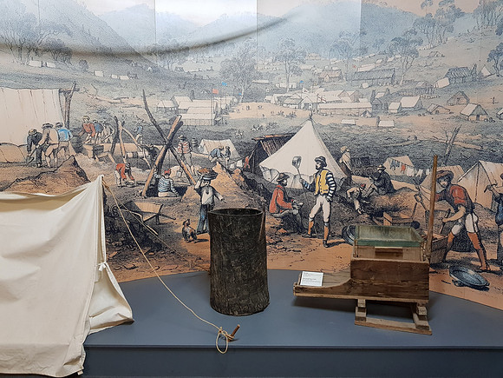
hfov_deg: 67.3
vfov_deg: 53.1
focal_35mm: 26
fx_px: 378
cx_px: 252
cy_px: 189
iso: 250
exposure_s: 1/33
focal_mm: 4.2
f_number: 1.7
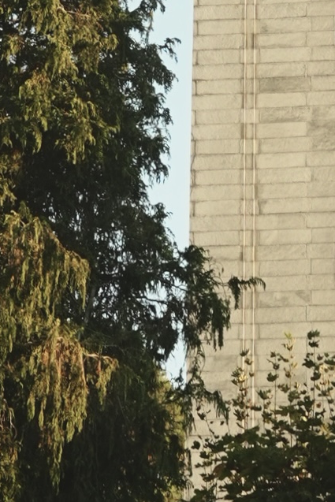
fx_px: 3418
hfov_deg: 5.6
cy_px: -127
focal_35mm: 245
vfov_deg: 8.3
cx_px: 335
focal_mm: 35
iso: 200
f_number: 6.3
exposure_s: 1/200
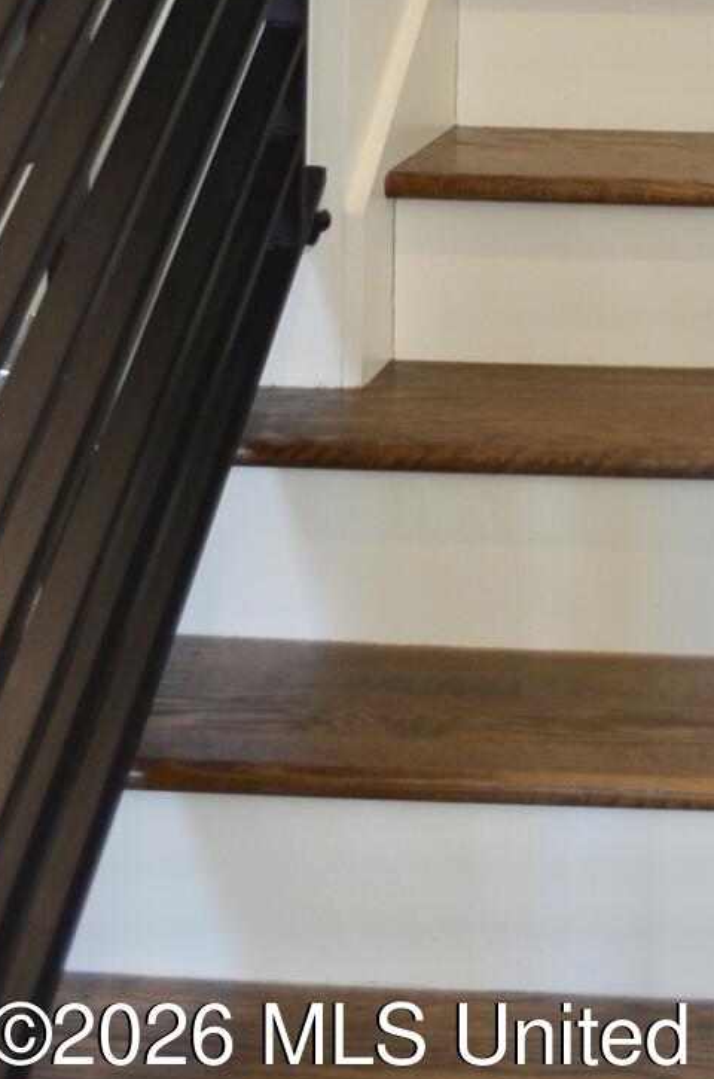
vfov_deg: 20.5
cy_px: -317
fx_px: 2720
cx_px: 965
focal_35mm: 91
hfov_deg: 14.3
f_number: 4
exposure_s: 1/60
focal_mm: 22
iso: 450
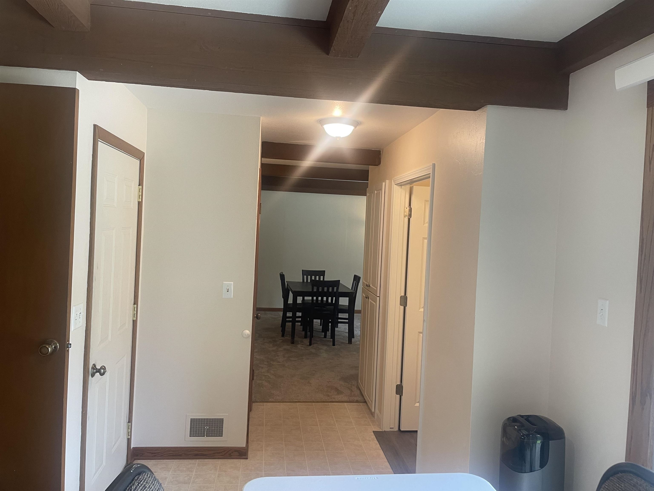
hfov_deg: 67.3
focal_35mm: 26
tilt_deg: -1.6
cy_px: 246
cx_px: 327
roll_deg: -2.9
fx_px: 491
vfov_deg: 53.1
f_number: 1.6
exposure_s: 1/60
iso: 100
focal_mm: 4.2
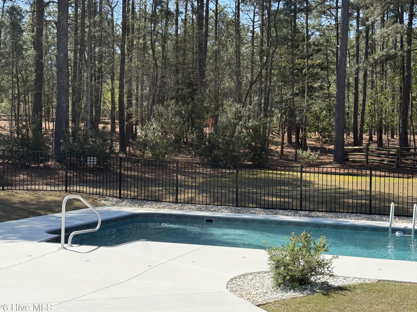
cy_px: 151
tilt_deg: -0.3
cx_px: 209
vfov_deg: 27.5
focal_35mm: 53
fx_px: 638
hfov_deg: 36.2
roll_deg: -1.5
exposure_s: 1/3096
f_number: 1.78
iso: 100
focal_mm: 6.76
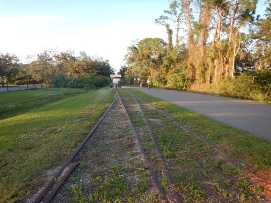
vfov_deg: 56.8
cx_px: 136
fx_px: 188
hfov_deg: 71.6
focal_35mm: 24
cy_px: 102
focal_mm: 4.3
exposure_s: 1/250
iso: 125
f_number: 2.8
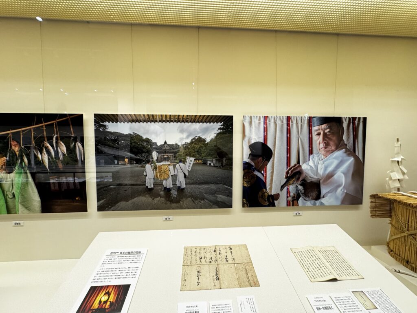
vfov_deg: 85.7
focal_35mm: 14
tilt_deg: -3.2
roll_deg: +0.4
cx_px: 208
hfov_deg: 102.1
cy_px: 156
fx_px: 169
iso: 200
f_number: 2.2
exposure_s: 1/60
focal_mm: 2.22
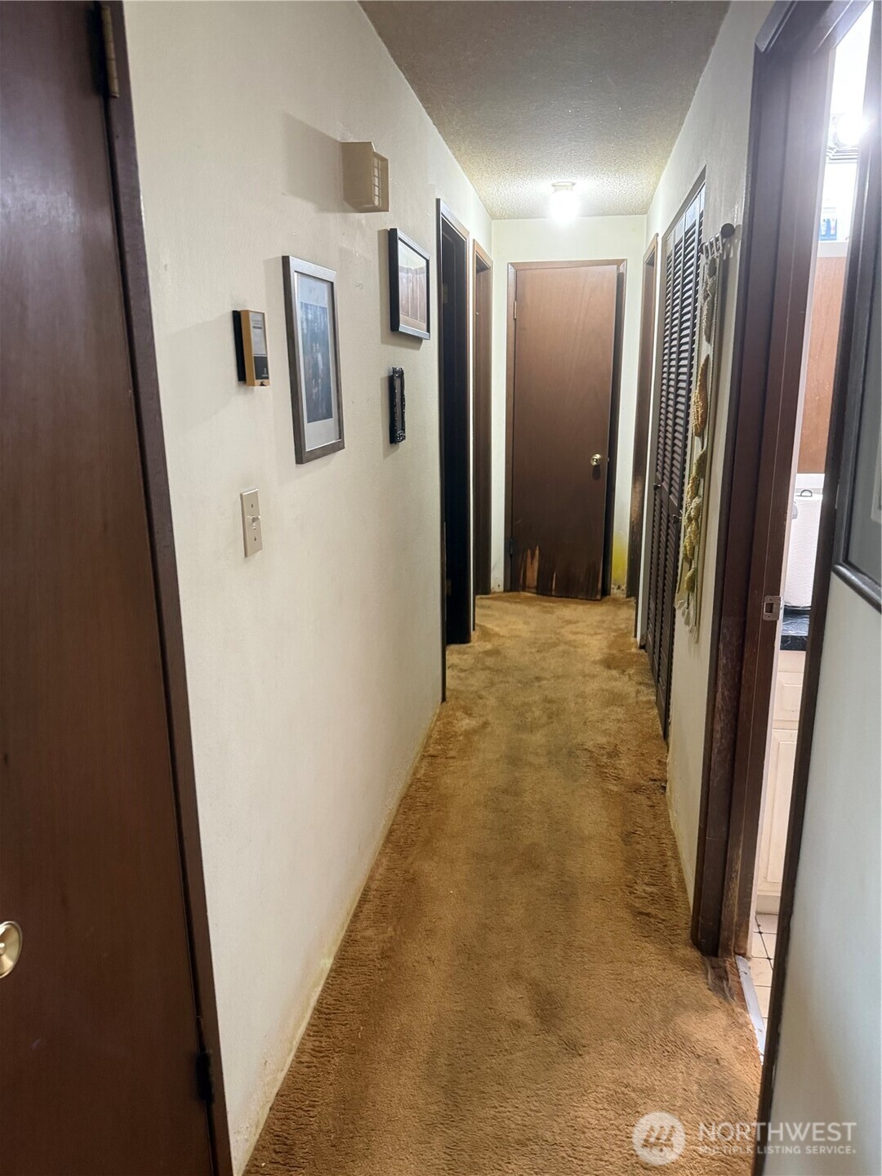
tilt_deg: -11.0
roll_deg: -2.1
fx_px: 815
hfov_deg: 56.8
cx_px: 441
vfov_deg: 71.6
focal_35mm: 24
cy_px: 588
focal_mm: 6.76
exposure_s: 1/60
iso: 500
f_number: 1.78
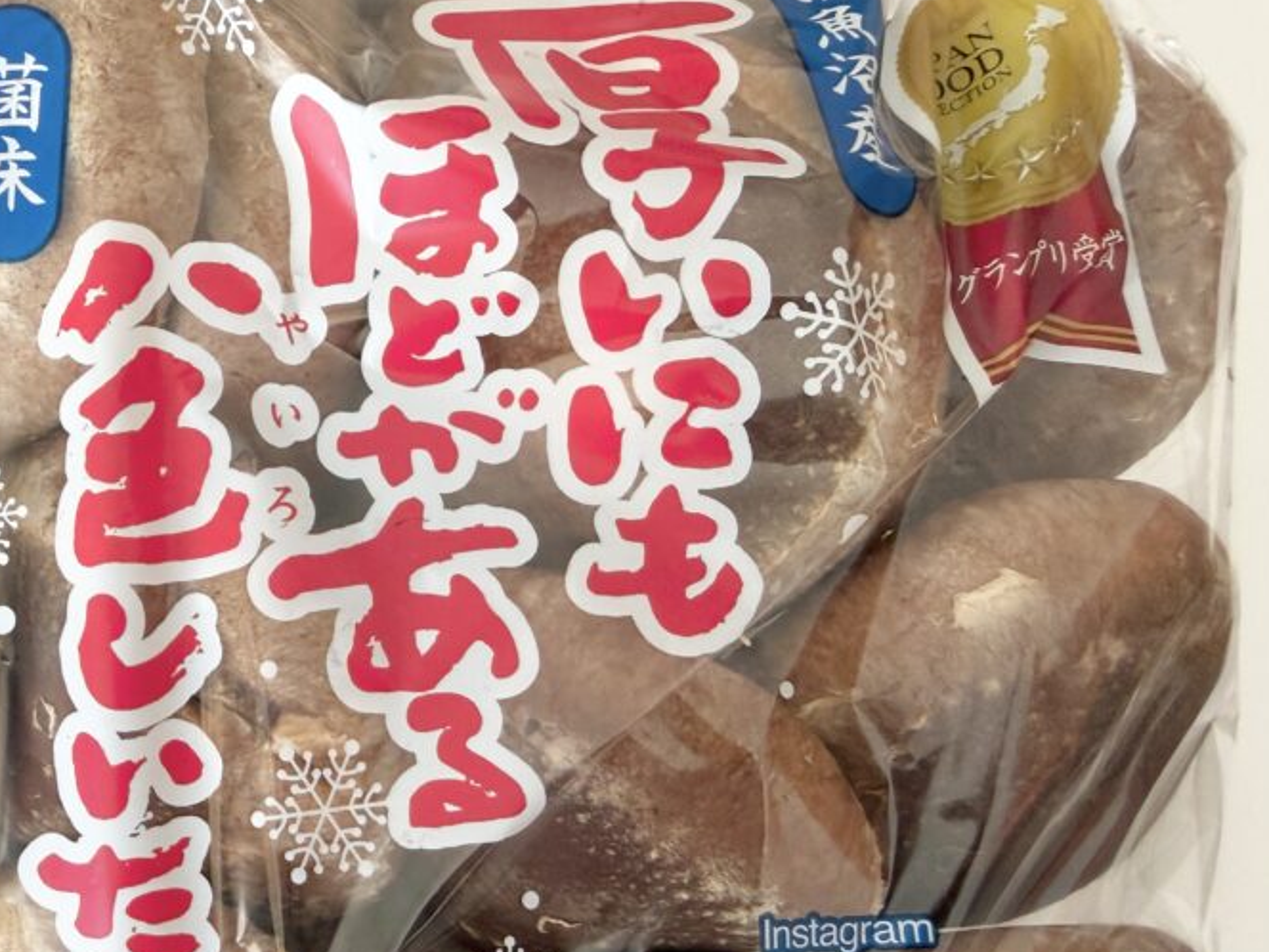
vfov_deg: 38.5
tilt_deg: -79.0
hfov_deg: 48.2
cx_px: 315
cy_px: 581
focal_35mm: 37
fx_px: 1356
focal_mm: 2.22
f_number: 2.2
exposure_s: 1/121
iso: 250
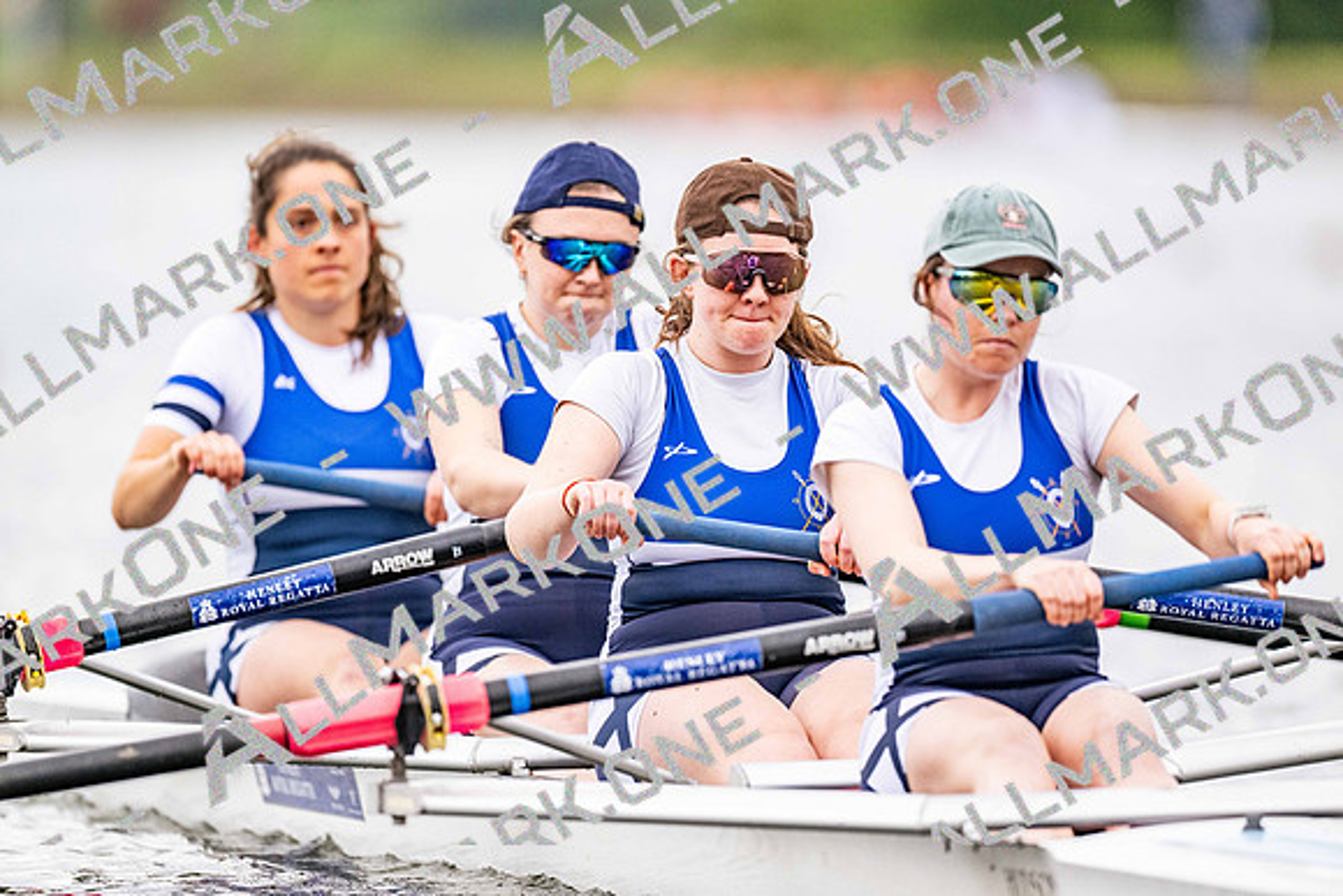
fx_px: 22388
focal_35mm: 600
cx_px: 672
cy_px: 448
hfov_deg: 3.4
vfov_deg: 2.3
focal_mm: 600
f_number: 4
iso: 1600
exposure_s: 1/2500
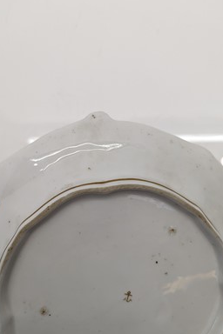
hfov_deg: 49.5
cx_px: 123
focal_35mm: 26
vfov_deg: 69.4
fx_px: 242
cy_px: 170
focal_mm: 6.81
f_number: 1.85
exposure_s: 1/117
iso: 62
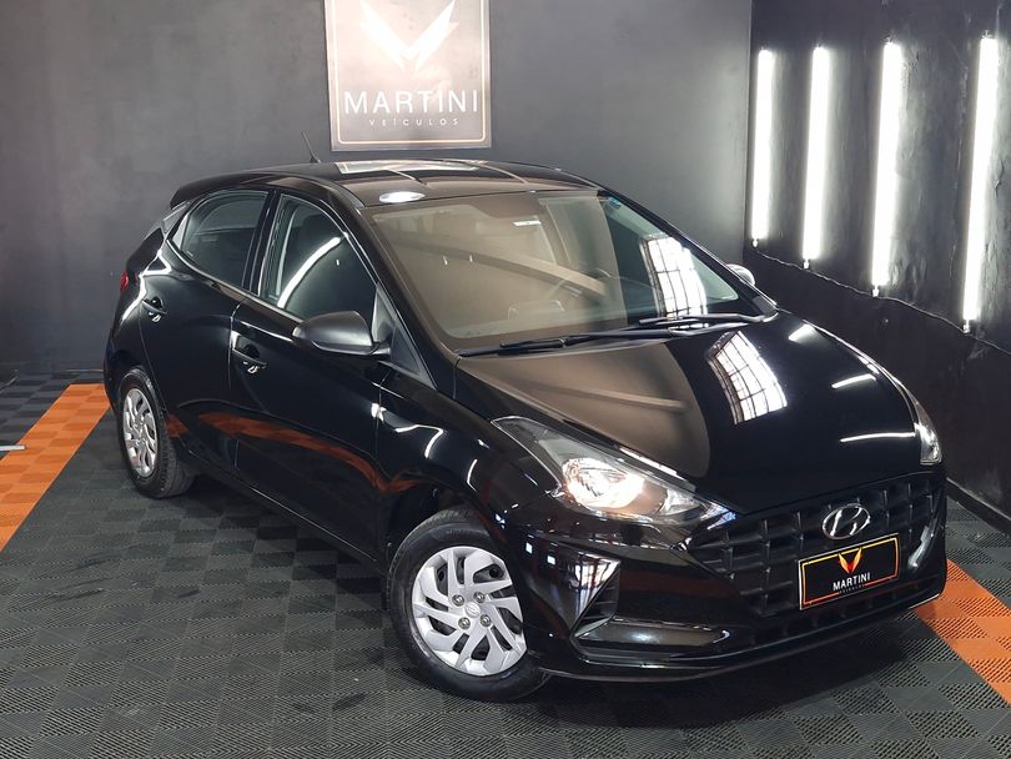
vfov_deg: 58.9
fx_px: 672
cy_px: 380
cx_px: 506
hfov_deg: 73.9
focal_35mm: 23
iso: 200
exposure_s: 1/60
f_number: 1.8
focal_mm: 5.54
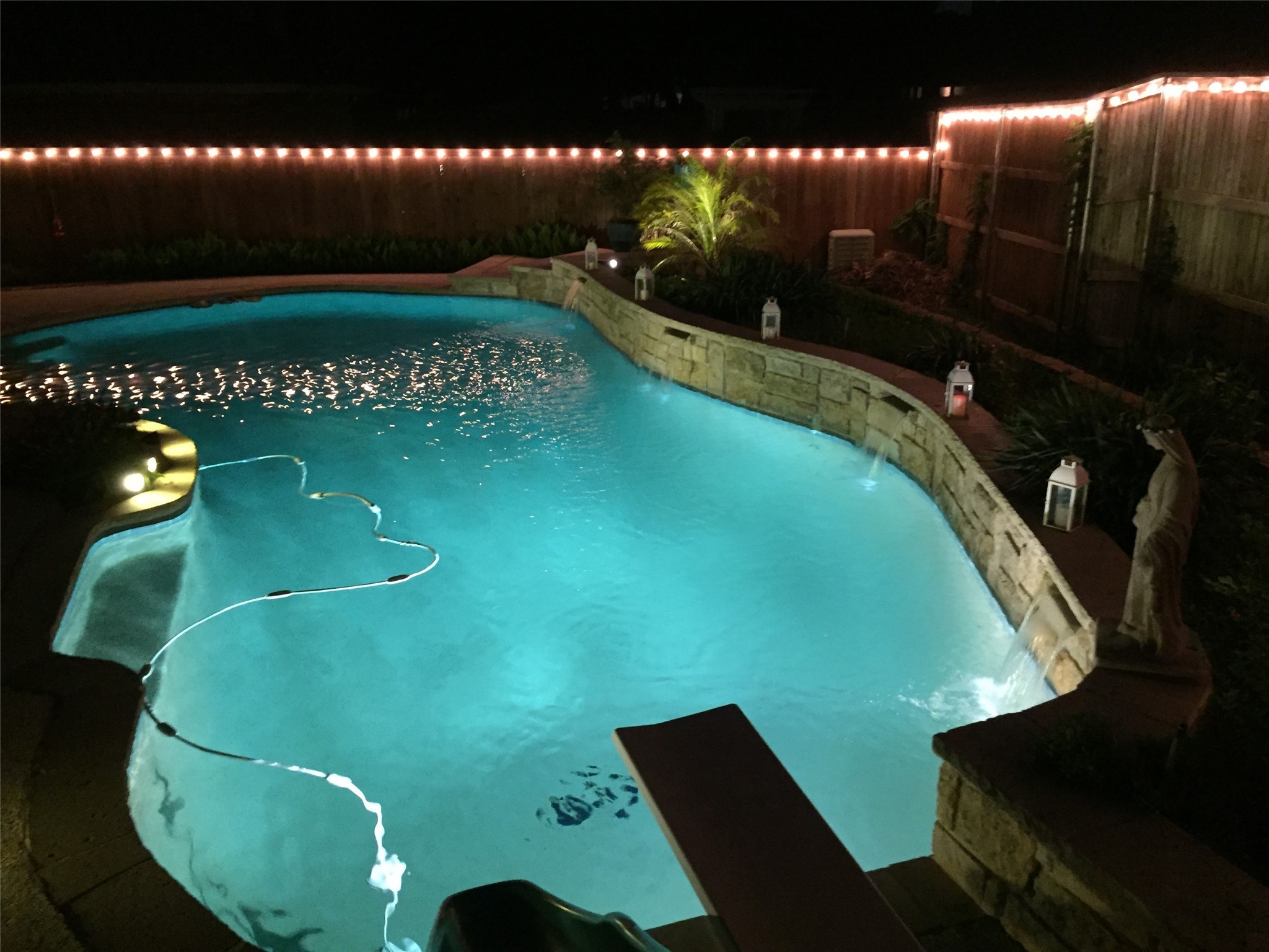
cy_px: 476
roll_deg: -1.0
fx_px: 1063
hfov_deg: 61.7
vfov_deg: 48.2
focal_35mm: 29
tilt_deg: -19.6
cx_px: 634
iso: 500
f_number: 2.2
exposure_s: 1/15
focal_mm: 4.15
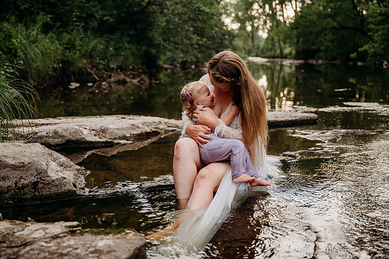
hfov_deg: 45.4
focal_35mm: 43
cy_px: 130
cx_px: 194
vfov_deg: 31.2
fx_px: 465
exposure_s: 1/1600
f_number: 2.8
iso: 500
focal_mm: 43
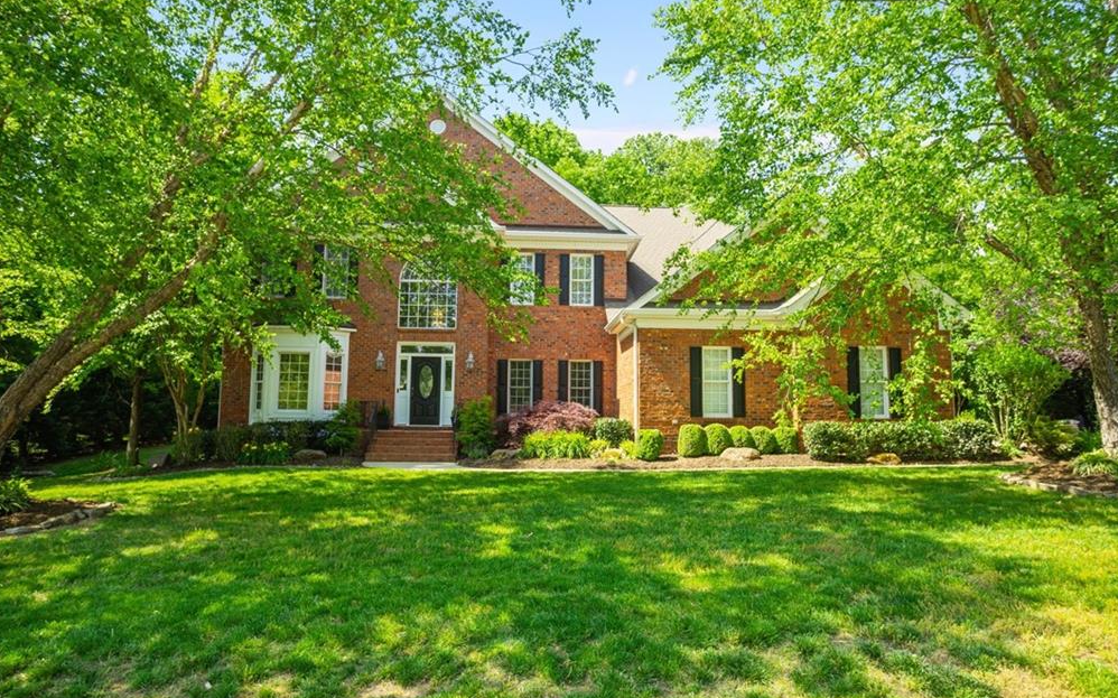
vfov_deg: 52.9
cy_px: 338
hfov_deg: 77.2
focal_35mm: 23
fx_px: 701
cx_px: 566
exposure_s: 1/125
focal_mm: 22
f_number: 8
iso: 125
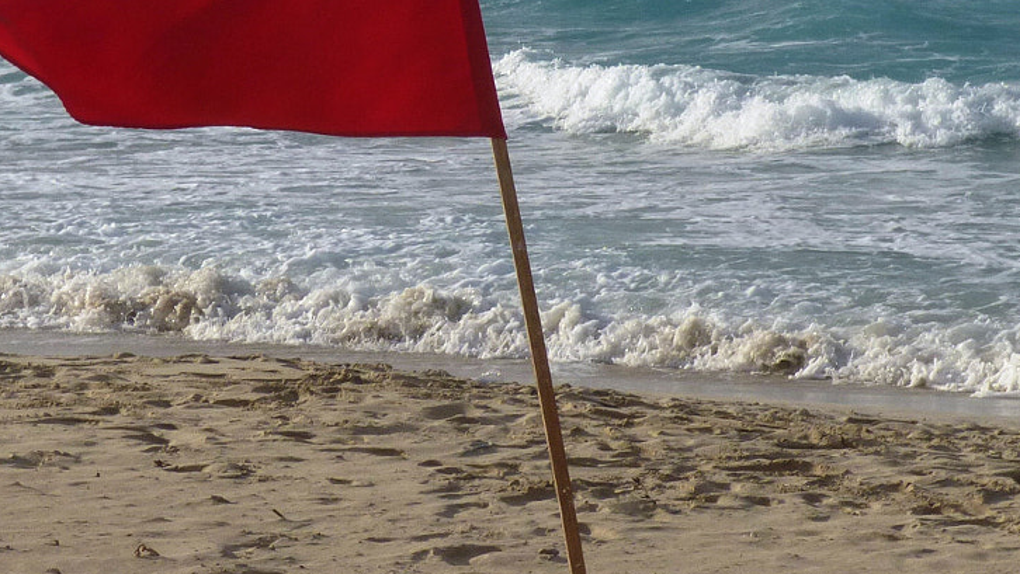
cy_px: 88
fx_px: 3896
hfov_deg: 14.9
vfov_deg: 8.4
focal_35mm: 144
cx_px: 524
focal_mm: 10.77
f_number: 4.1
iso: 100
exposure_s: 1/1600
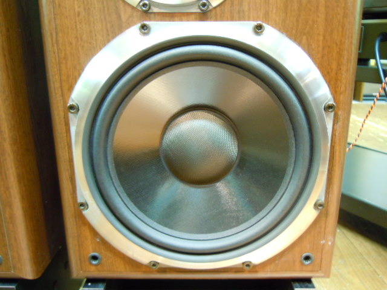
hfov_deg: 60.0
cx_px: 194
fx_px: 335
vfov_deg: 46.8
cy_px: 145
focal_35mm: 30
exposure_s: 1/2
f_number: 3.5
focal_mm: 5.4
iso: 400
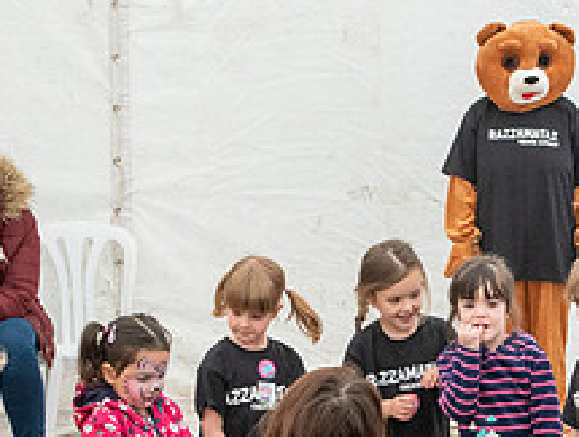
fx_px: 1893
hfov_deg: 17.3
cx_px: 425
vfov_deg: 13.1
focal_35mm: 113
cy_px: 361
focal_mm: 38
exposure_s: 1/125
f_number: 8
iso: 1250
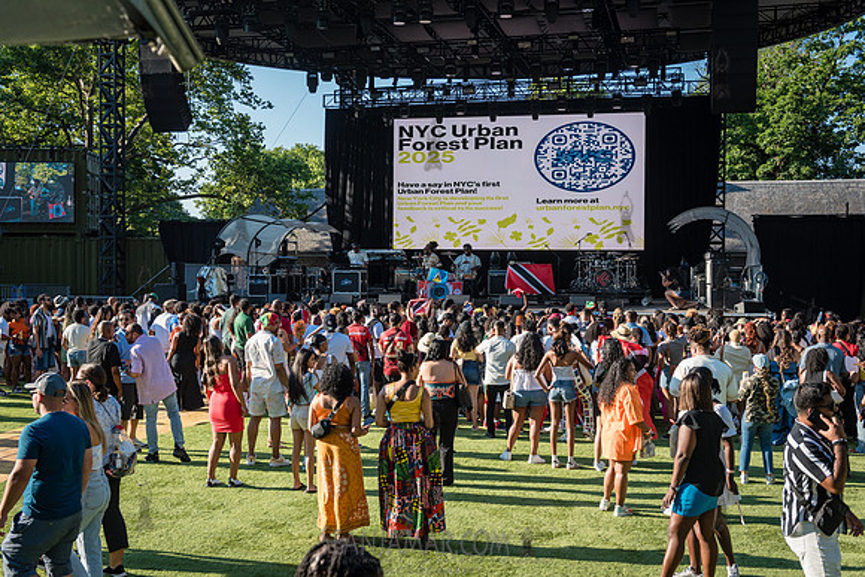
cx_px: 432
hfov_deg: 47.5
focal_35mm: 41
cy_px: 288
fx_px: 983
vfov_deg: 32.7
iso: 400
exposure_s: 1/1000
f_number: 4.5
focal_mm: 40
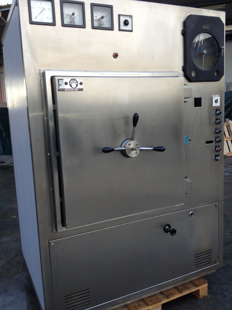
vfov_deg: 52.6
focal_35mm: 35
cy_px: 155
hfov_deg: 40.7
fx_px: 313
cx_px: 116
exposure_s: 1/121
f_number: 2.4
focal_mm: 4.28
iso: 64
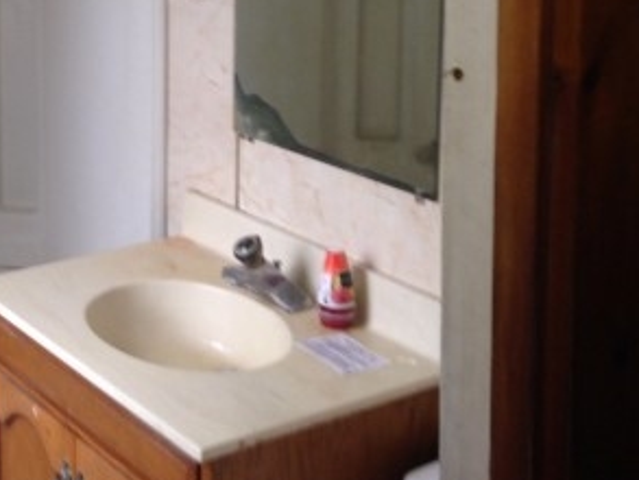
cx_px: 81
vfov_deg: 19.8
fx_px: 1330
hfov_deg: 26.3
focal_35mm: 72
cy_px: -11
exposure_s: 1/20
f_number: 2.4
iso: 64
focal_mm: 4.12
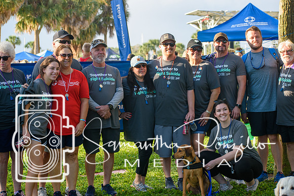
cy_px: 98
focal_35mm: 105
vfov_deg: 13.0
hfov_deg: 19.5
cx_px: 147
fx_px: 858
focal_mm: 70
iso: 400
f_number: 5
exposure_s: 1/400
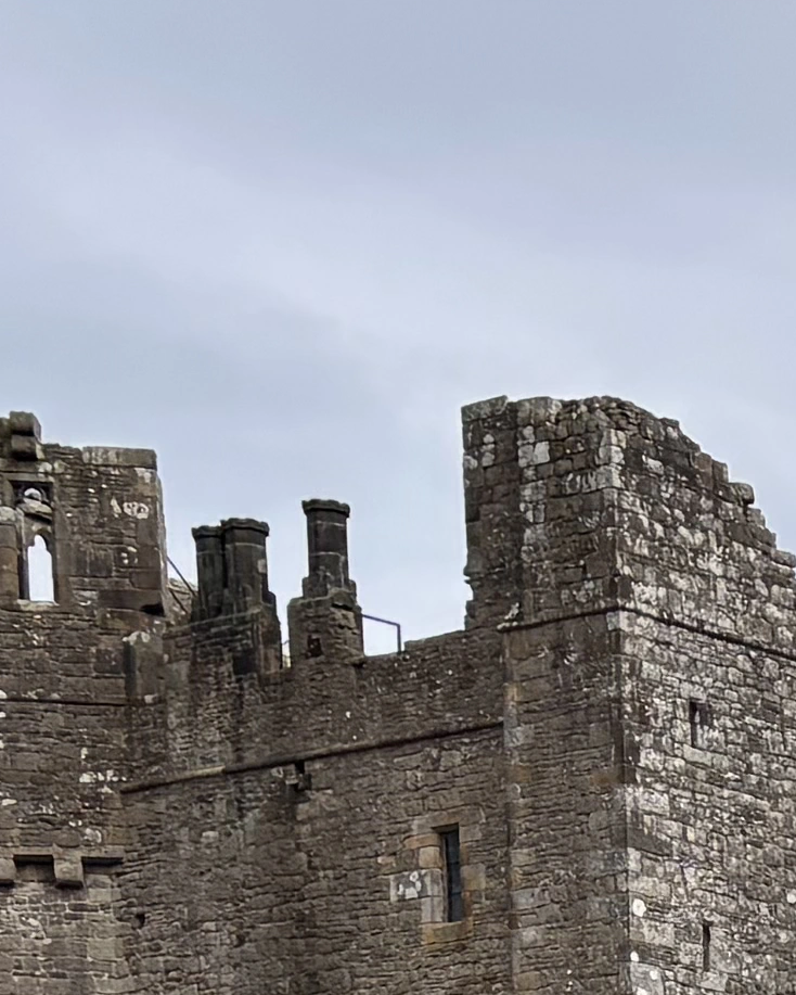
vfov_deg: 11.0
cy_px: 2048
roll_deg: +1.3
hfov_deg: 8.8
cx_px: 1969
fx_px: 4651
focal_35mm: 158
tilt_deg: -3.2
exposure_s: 1/2778
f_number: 1.6
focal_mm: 5.96
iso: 50
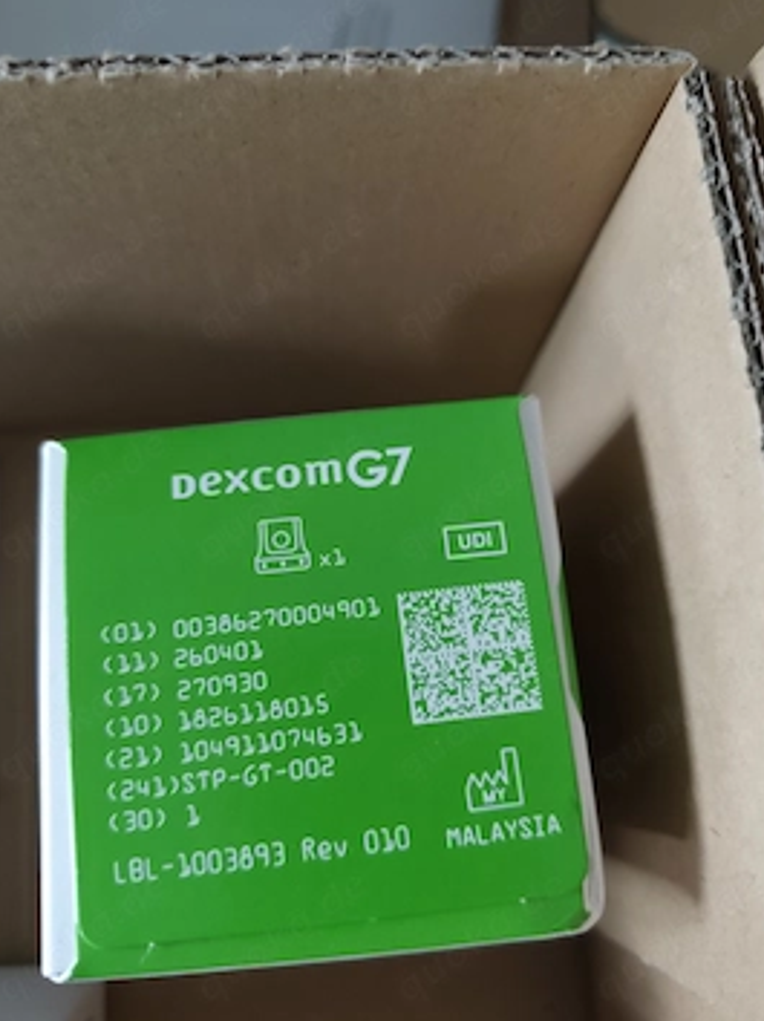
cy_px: 539
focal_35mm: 26
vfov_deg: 67.3
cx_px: 386
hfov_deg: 53.0
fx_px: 766
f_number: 1.7
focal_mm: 6.07
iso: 1250
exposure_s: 1/33.3
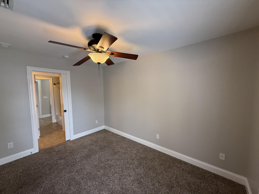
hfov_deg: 102.1
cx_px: 130
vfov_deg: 85.7
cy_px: 97
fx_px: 105
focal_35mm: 14
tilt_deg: -4.0
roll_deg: +0.7
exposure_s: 1/120
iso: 320
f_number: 2.2
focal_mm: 2.22
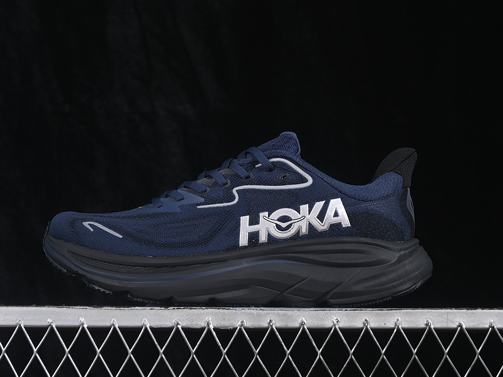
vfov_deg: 18.0
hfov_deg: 23.8
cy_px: 188
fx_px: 1191
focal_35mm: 82
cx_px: 239
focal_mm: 50
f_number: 6.3
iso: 160
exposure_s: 1/60
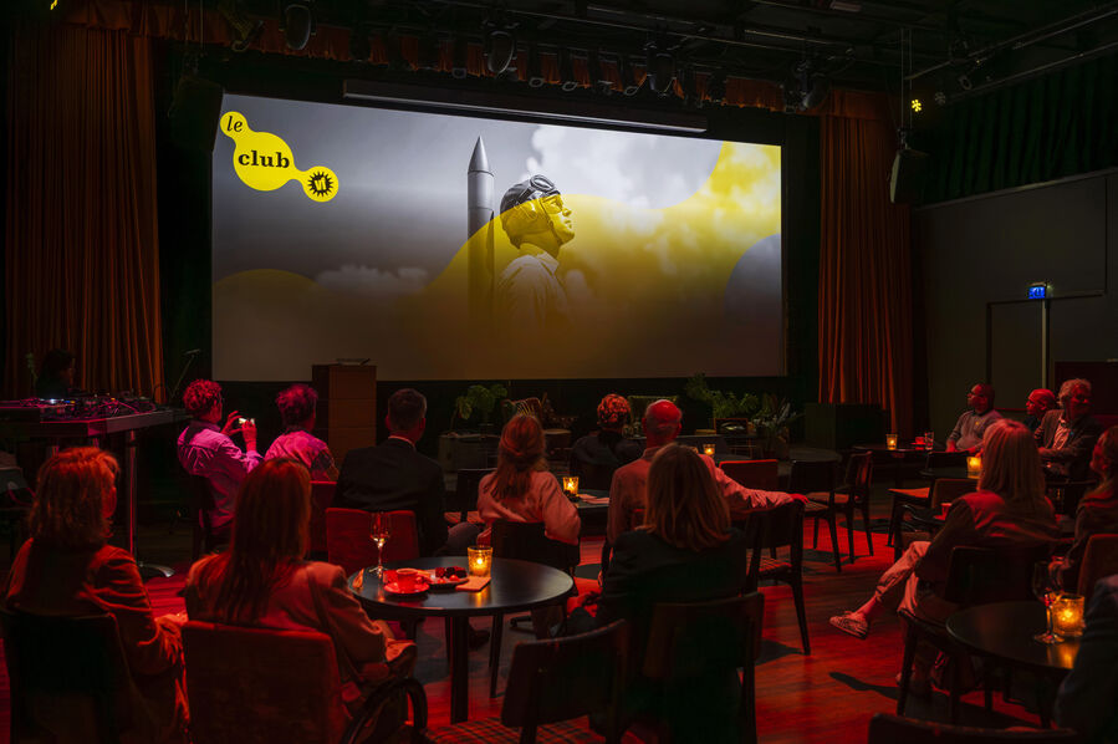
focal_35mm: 32
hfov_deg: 58.0
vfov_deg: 40.5
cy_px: 372
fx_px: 1009
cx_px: 559
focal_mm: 32.5
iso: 560
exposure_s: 1/40
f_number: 3.2
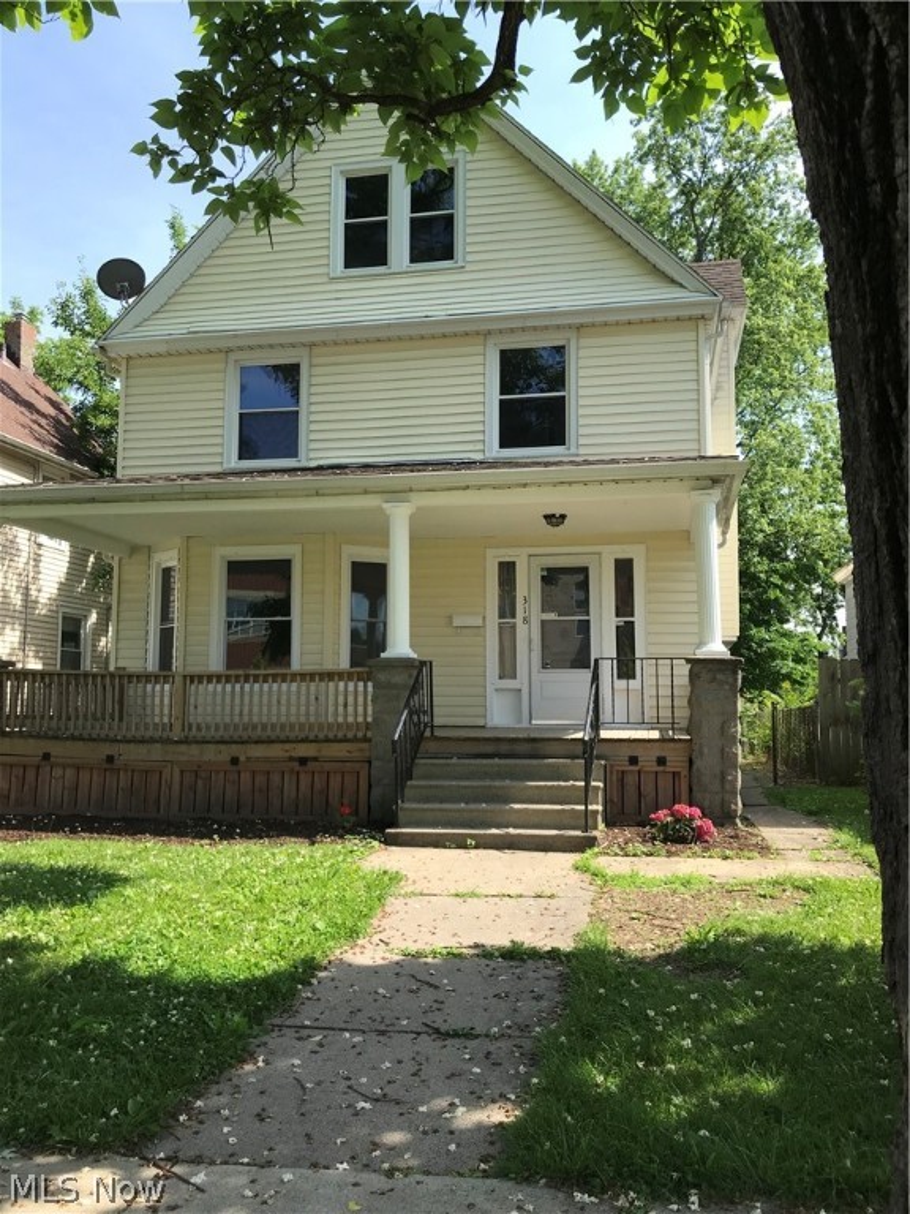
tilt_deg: +5.8
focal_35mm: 28
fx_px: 981
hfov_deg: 49.7
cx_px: 455
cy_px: 607
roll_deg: -1.1
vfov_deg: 63.4
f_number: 1.8
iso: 20
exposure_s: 1/967
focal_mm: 3.99
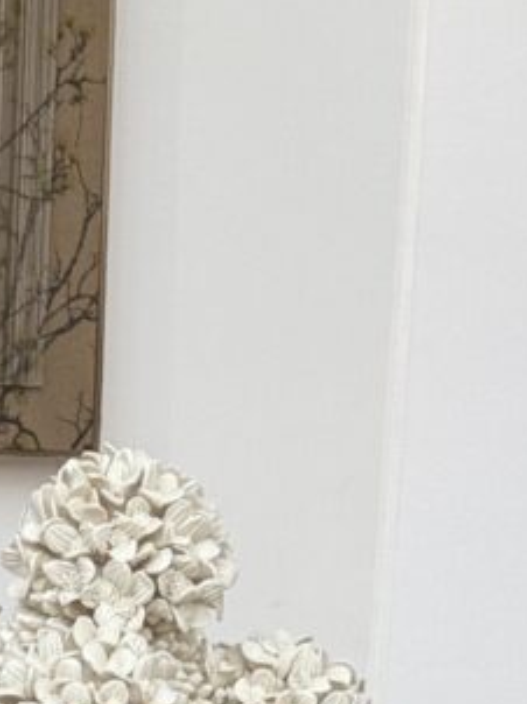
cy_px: 1110
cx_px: 0
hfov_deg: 9.0
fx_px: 3313
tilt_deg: -11.0
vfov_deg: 11.5
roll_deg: -0.9
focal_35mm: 163
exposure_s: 1/601
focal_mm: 6.76
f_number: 1.78
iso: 64
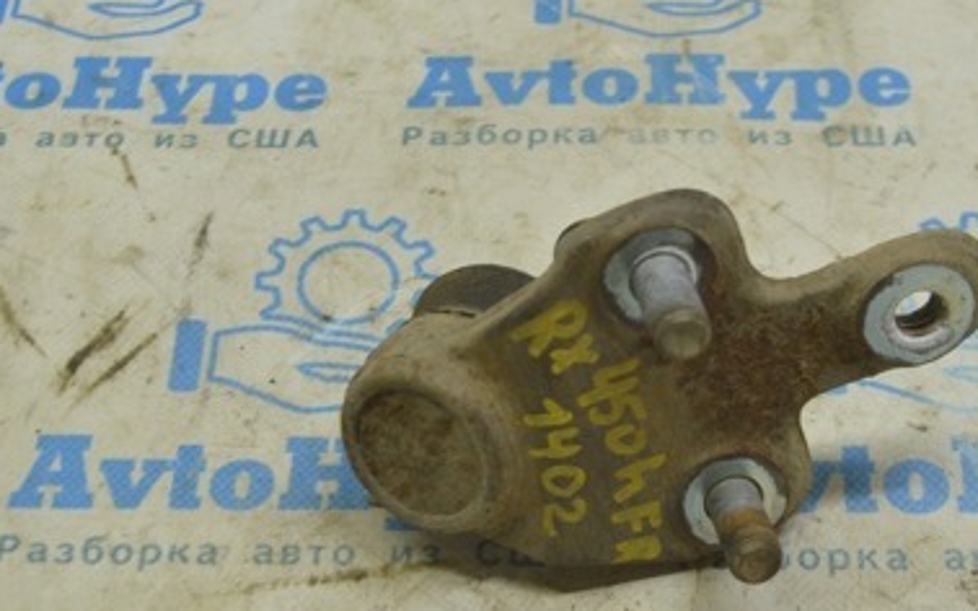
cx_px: 528
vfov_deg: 14.8
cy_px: 294
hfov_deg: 23.6
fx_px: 2345
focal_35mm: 88
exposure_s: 1/40
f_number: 5.6
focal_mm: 34
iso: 400
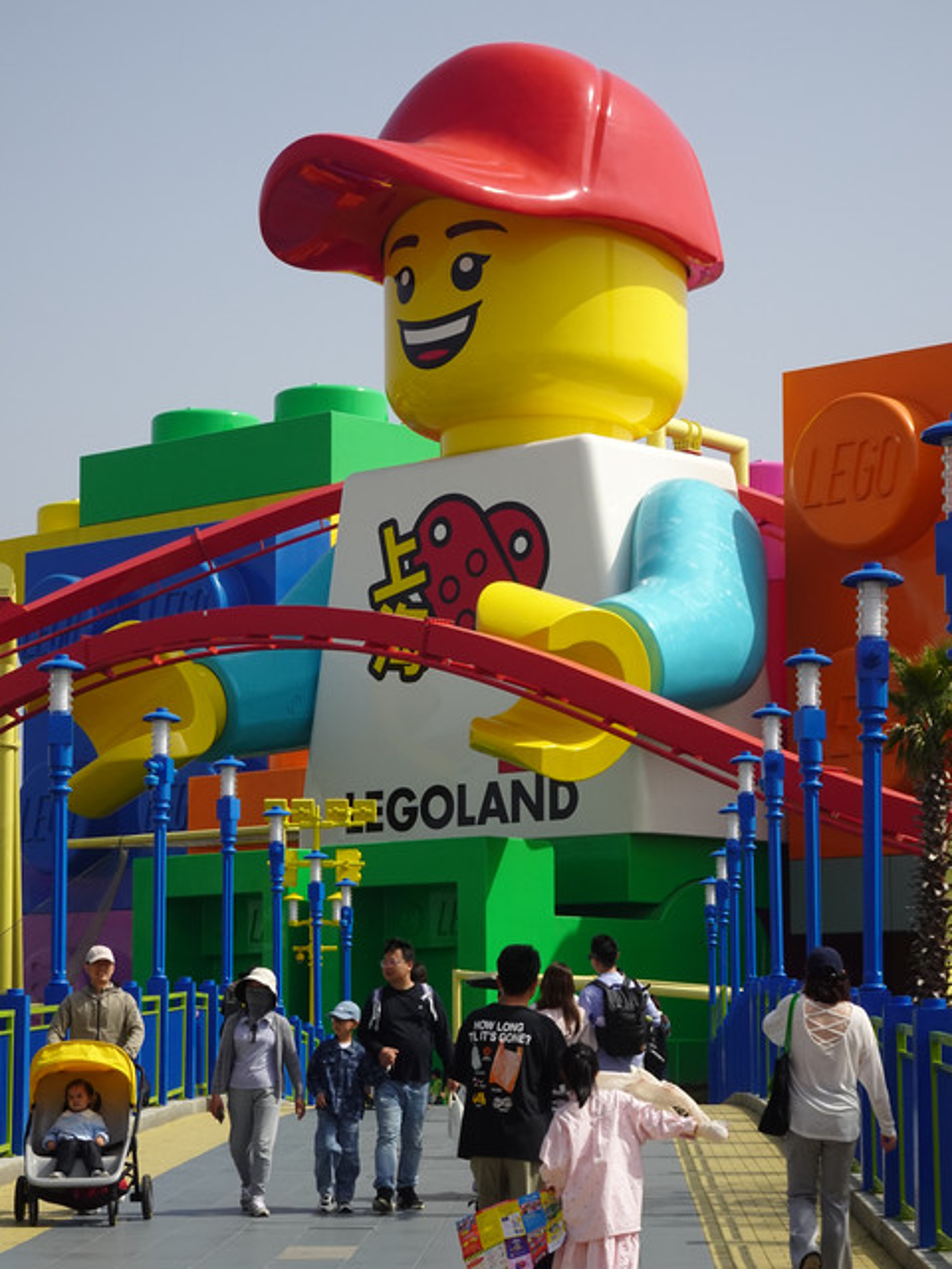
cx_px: 476
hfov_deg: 17.8
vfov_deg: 23.6
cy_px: 634
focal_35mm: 83
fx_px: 3044
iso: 80
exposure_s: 1/500
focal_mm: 13.05
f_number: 5
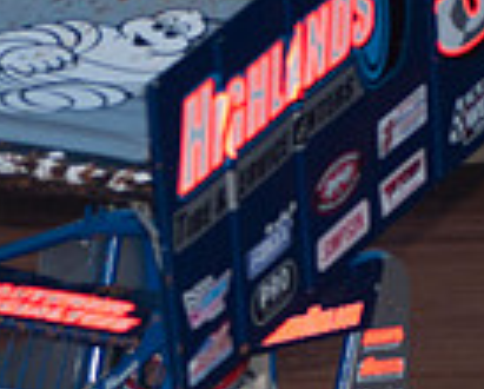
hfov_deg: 3.2
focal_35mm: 597
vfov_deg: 2.6
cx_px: 35
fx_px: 8564
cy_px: 339
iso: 250
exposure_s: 1/250
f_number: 4
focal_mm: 100
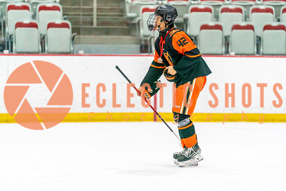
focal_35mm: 200
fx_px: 1589
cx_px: 143
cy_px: 96
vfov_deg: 6.9
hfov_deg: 10.3
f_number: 2.8
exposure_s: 1/1250
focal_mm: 200
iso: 3200
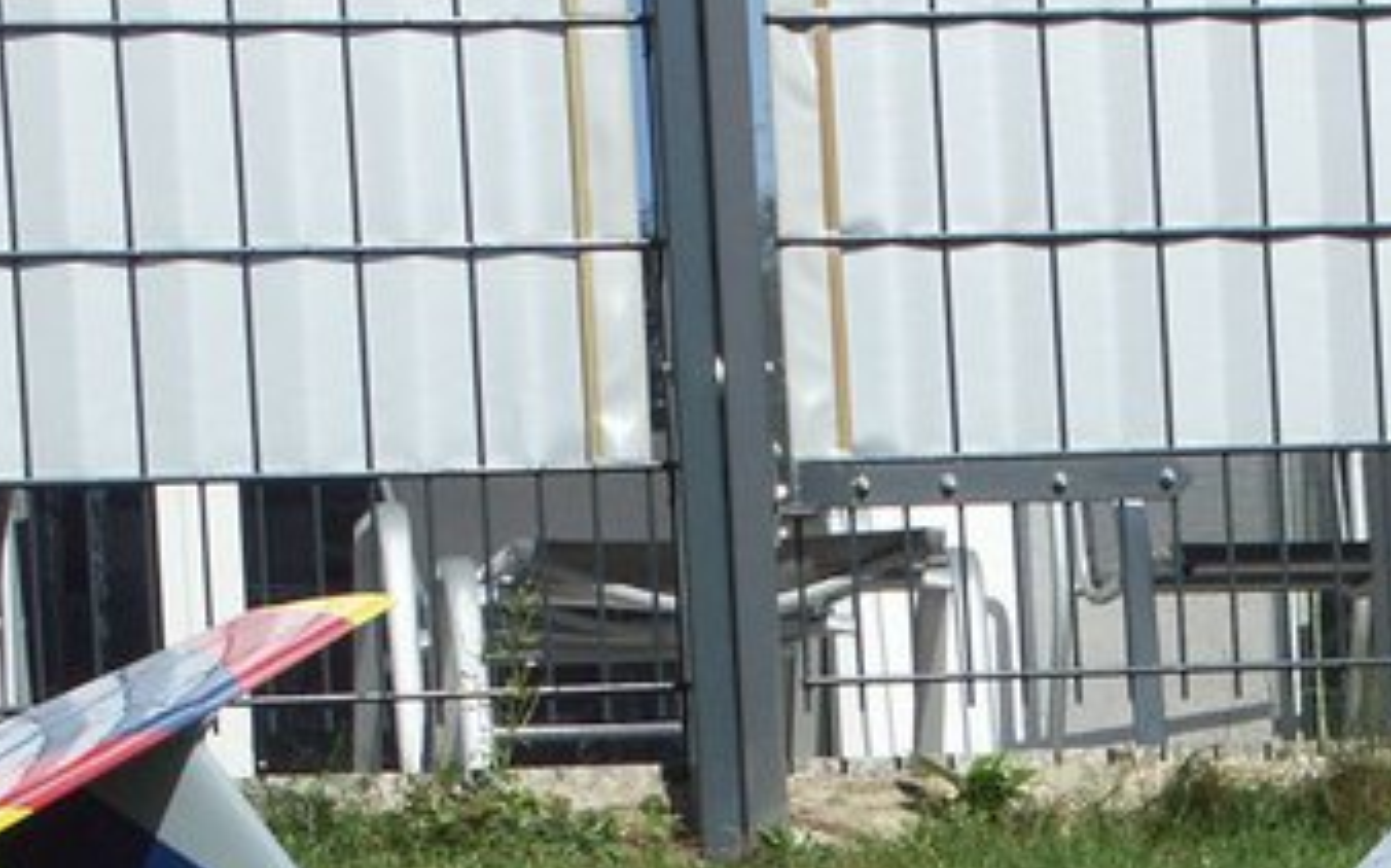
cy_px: 1160
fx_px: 7125
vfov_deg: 6.9
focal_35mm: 188
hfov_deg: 11.1
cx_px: 1317
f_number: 8
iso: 100
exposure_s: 1/500
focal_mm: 19.23
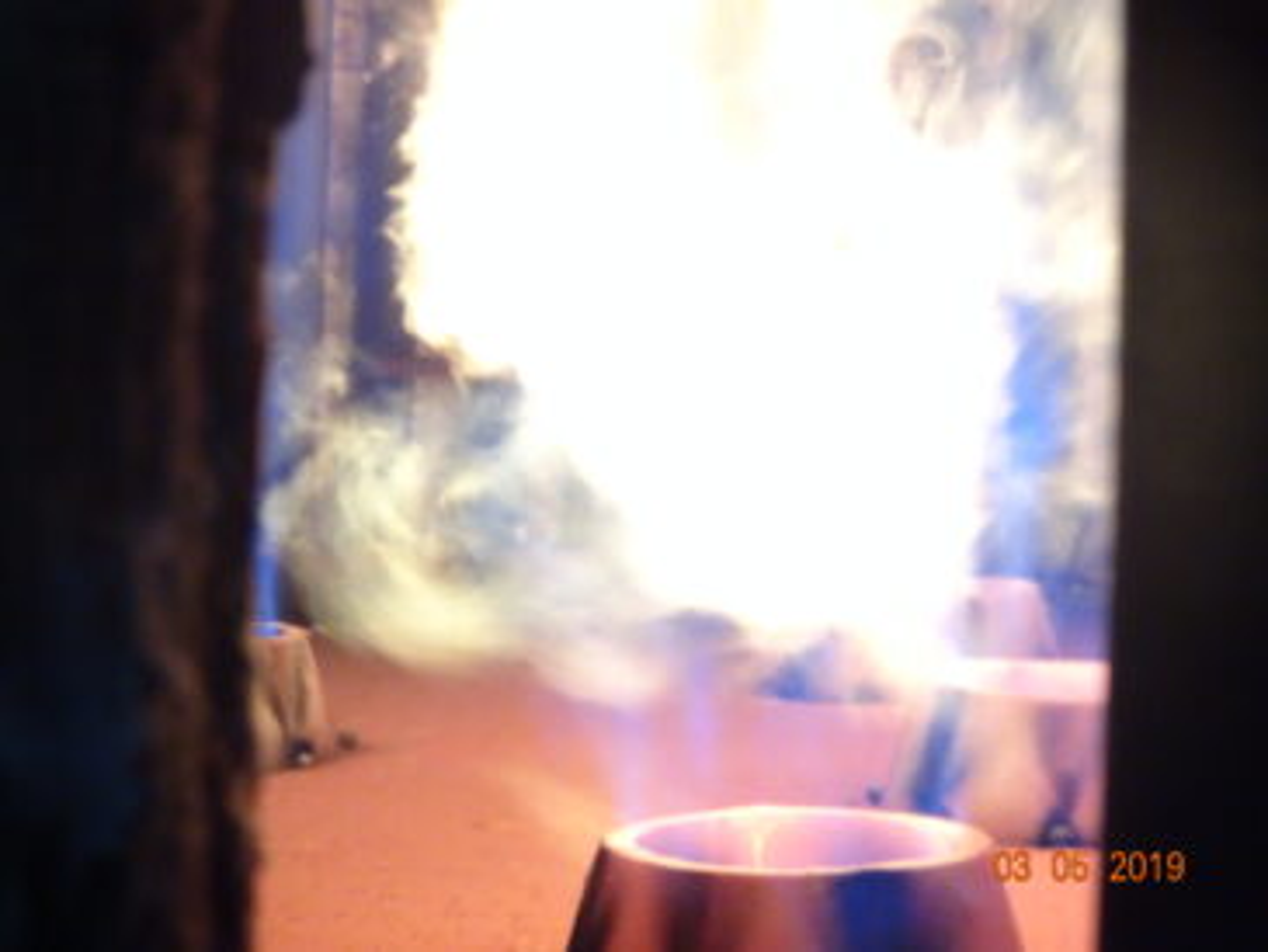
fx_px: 3115
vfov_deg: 17.4
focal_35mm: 85
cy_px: 476
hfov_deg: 23.0
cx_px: 634
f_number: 5
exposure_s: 1/100
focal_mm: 14.54
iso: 1000
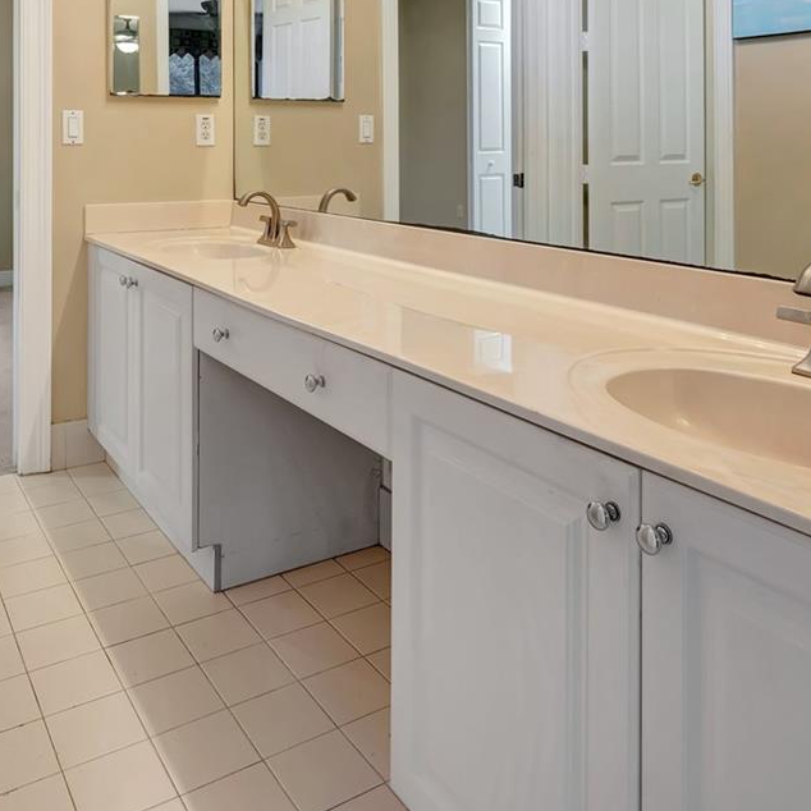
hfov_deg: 53.9
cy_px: 145
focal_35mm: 30
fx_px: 795
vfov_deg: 50.3
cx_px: 353
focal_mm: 14
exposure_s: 1/1.67
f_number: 8
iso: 400
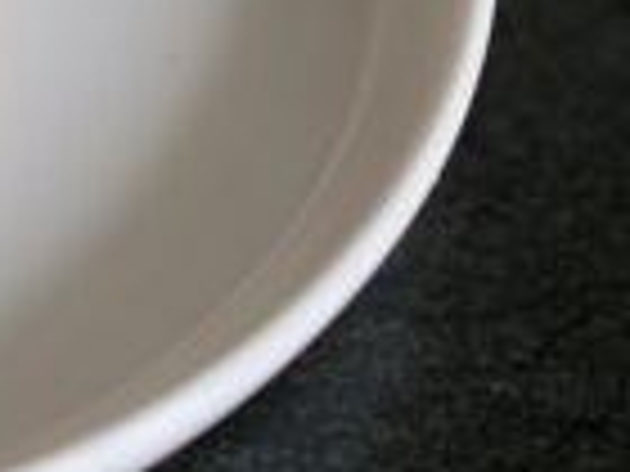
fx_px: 3567
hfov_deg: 9.7
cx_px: -364
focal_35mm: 196
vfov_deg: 7.5
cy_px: -61
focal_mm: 25
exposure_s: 1/60
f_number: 1.2
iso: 320
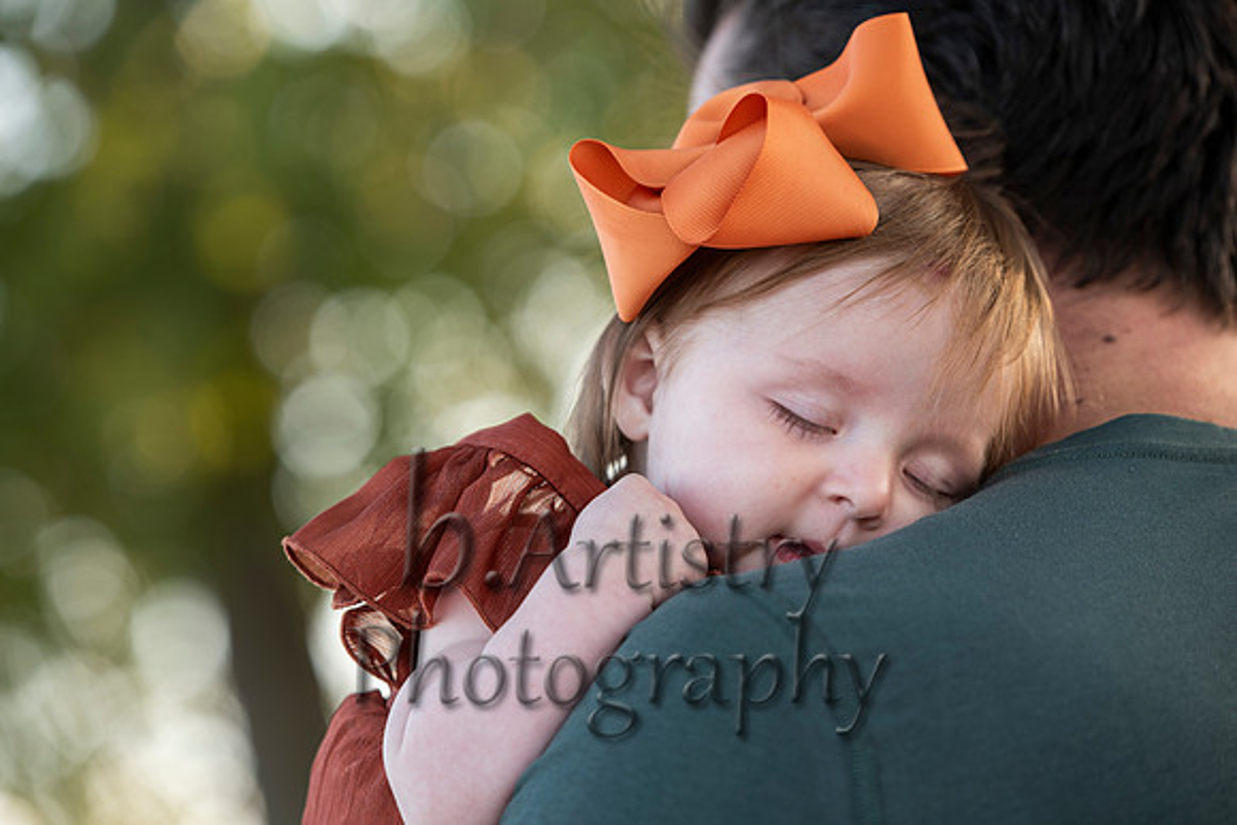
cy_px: 412
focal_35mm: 155
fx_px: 5327
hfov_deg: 13.2
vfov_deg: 8.9
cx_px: 618
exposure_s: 1/250
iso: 160
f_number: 4
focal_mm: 155
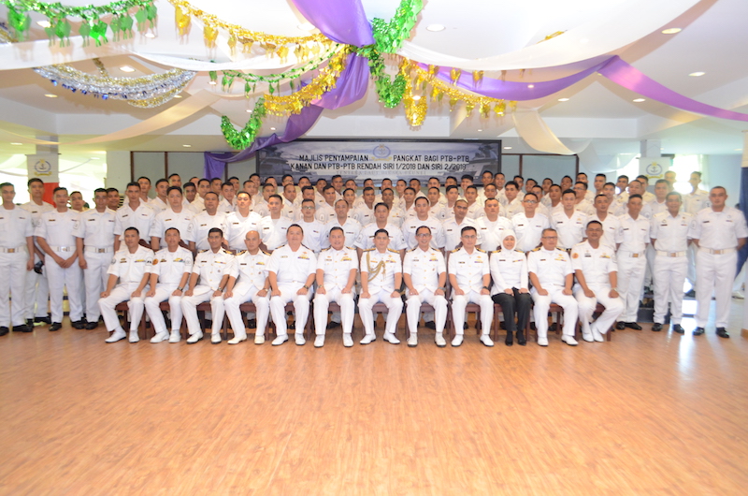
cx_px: 374
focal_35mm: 27
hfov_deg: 67.5
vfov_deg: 47.7
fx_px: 560
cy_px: 248
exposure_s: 1/160
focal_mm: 18
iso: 2000
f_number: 4
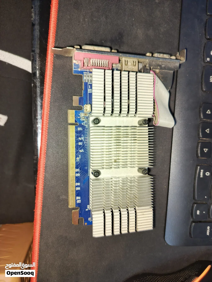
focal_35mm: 23
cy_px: 141
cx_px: 106
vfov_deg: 73.9
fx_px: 188
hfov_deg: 58.9
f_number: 1.7
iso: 1965
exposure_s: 1/50
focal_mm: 5.25
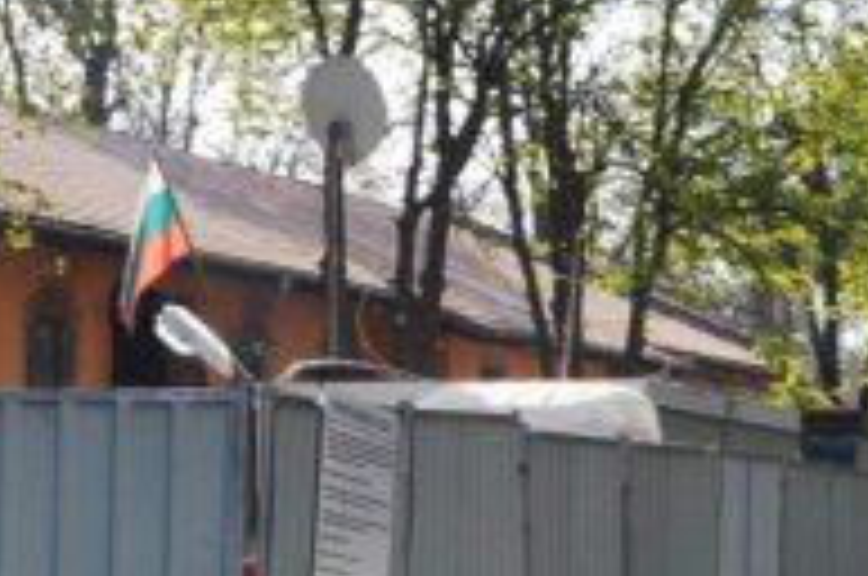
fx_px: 3442
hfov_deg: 14.1
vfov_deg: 9.5
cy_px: 464
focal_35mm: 143
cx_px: -81
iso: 200
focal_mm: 18
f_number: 13
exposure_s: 1/200
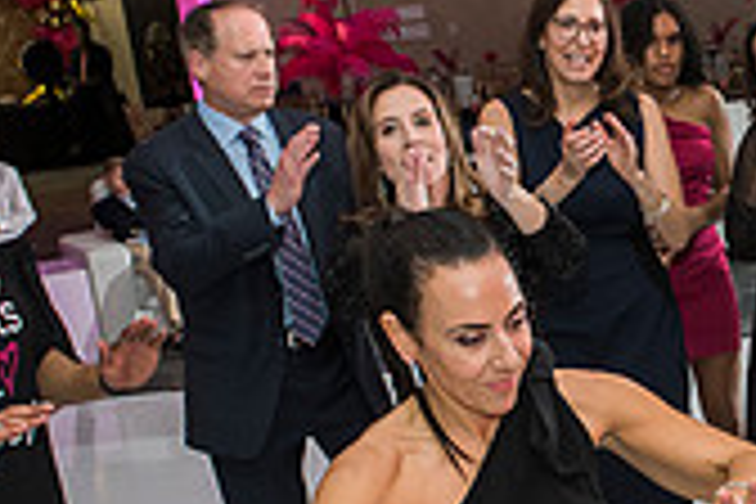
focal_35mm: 83
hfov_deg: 23.3
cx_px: 778
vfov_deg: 16.2
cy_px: 461
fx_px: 1743
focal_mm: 24
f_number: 4.5
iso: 1000
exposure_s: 1/100
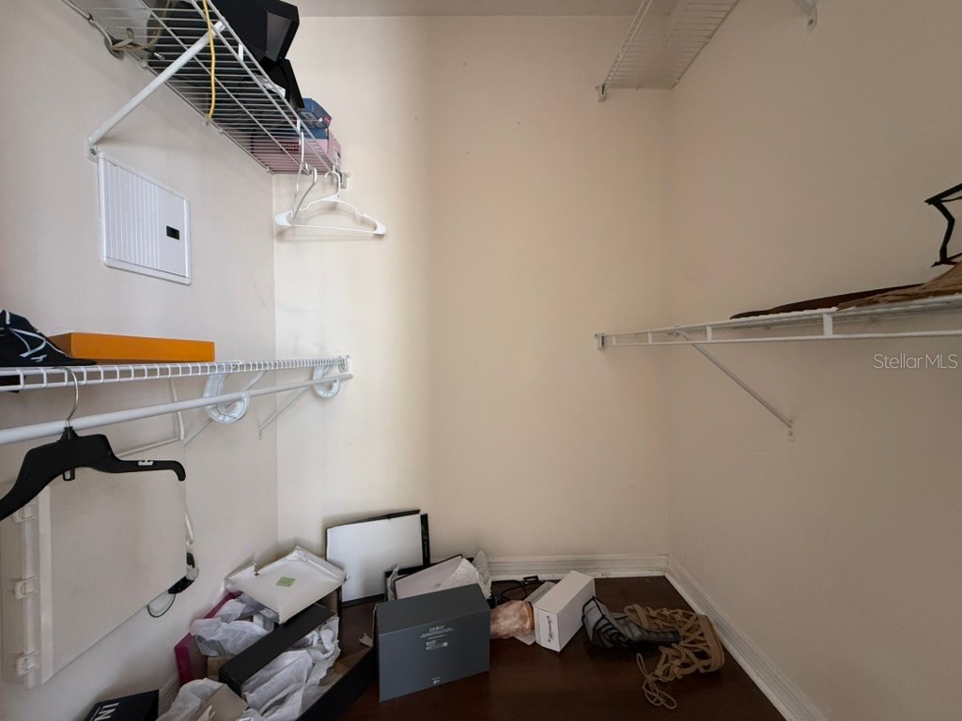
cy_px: 360
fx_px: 389
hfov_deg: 102.1
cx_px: 481
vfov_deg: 85.7
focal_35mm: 14
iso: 320
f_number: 2.2
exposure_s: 1/99
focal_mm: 2.22
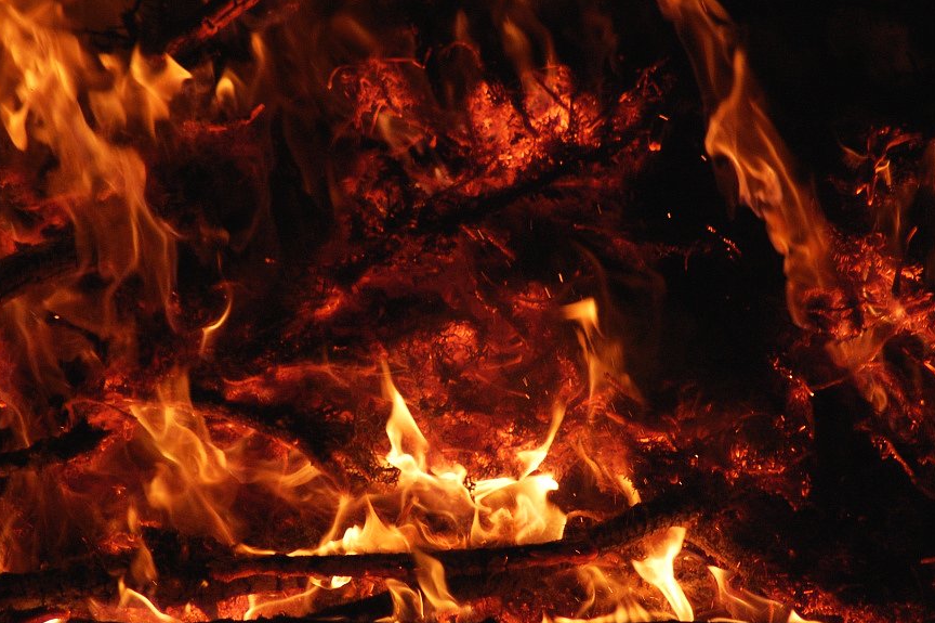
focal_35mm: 347
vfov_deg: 4.0
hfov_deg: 5.9
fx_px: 8996
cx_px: 421
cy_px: 316
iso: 800
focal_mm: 195
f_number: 4.8
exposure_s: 1/320
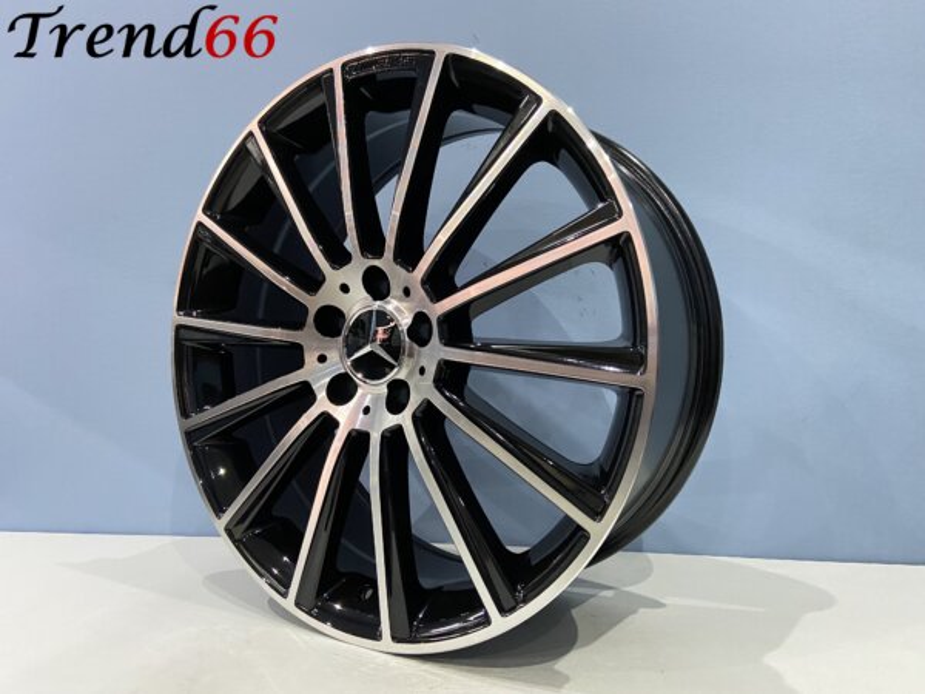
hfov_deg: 67.3
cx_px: 462
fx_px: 695
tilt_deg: +1.0
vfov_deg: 53.1
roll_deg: -0.1
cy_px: 347
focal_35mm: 26
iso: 500
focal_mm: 4.25
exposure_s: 1/33
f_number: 1.8
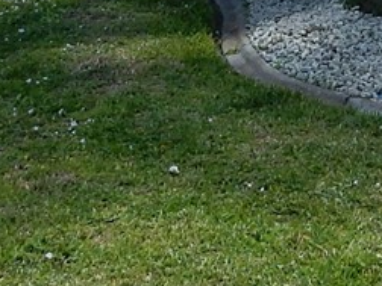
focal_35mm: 159
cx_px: 377
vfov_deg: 8.8
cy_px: -277
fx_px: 1755
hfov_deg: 12.3
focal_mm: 4.5
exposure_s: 1/640
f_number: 3.7
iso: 125
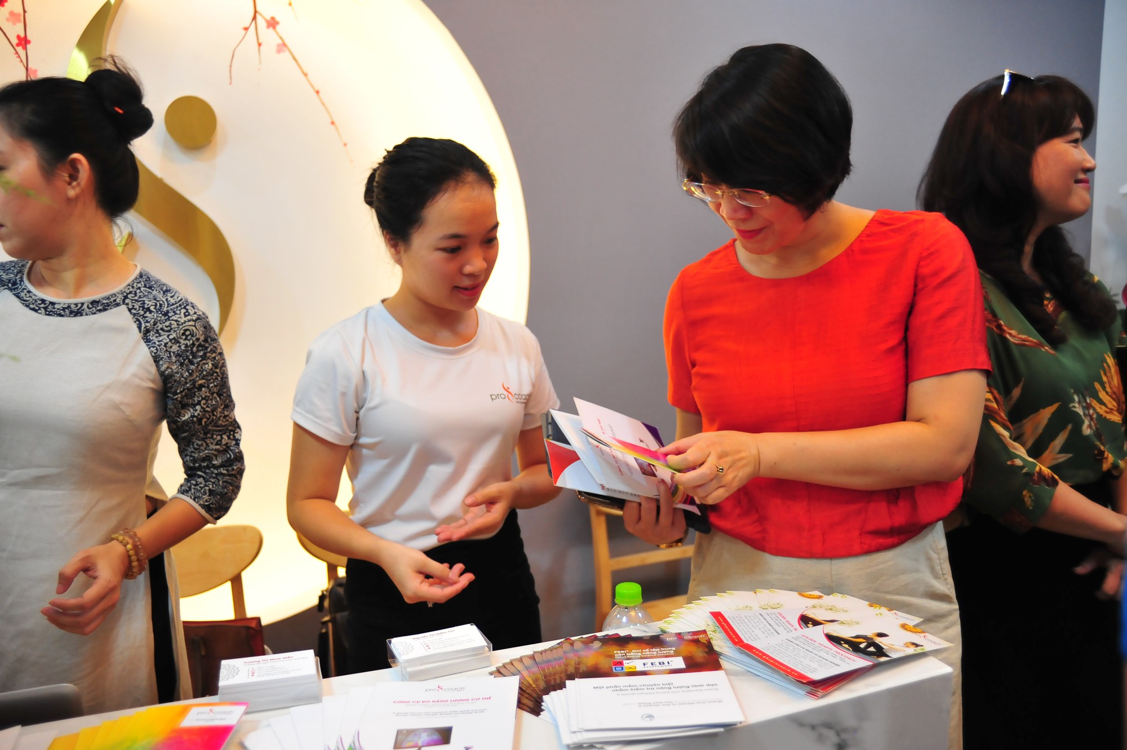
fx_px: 876
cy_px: 375
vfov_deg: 46.4
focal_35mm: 28
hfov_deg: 65.5
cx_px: 564
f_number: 3.5
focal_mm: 28
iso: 1800
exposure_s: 1/90
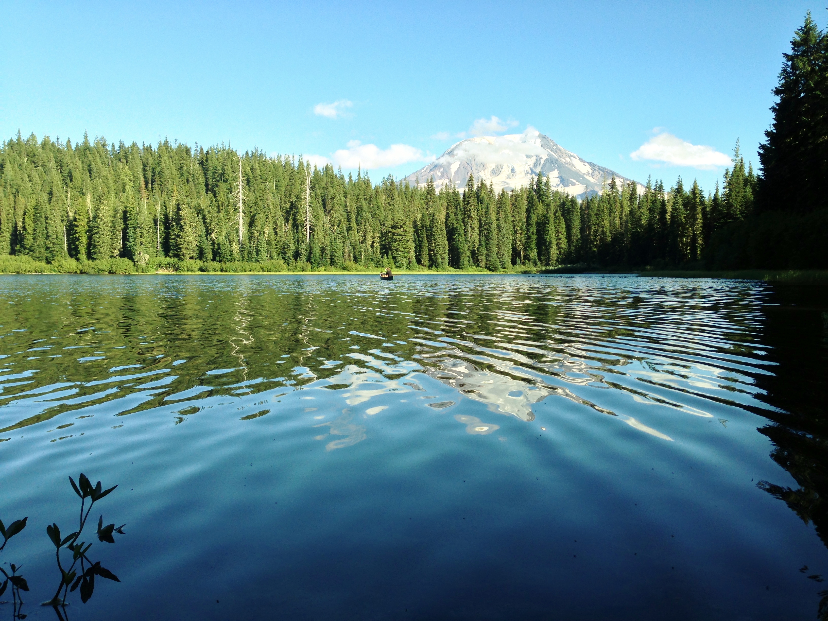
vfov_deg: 42.9
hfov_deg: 55.4
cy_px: 310
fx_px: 789
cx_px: 414
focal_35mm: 33
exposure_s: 1/742
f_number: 2.4
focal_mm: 4.13
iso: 50
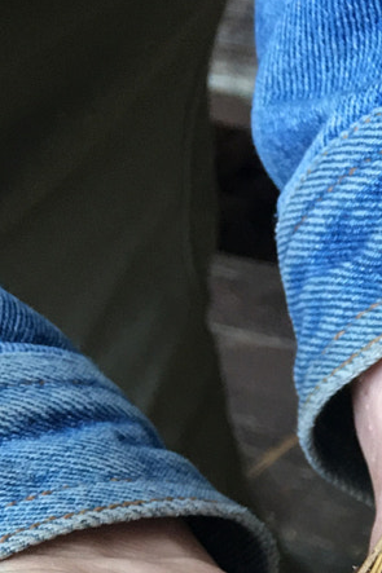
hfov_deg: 11.6
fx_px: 1736
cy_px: 832
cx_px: 684
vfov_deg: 17.1
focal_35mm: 109
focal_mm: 4.15
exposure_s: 1/40
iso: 25
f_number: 2.2
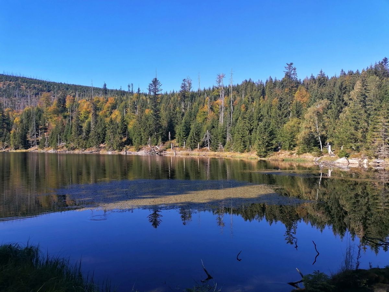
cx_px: 194
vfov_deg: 51.4
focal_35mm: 27
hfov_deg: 65.3
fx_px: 303
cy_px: 146
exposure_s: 1/840
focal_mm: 4.75
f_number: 1.8
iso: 50
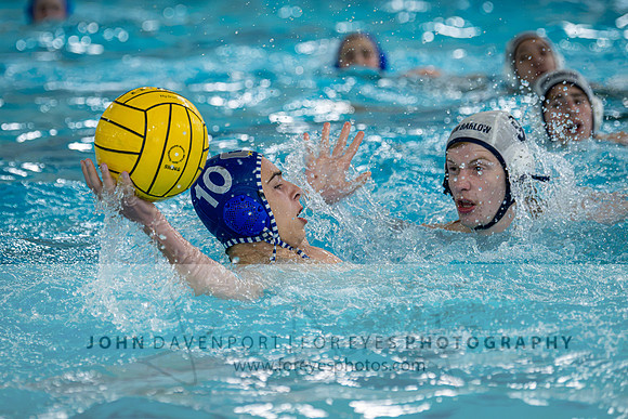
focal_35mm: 222
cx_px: 229
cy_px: 153
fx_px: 3878
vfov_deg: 6.2
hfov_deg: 9.3
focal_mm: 175
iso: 10000
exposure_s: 1/1000
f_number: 4
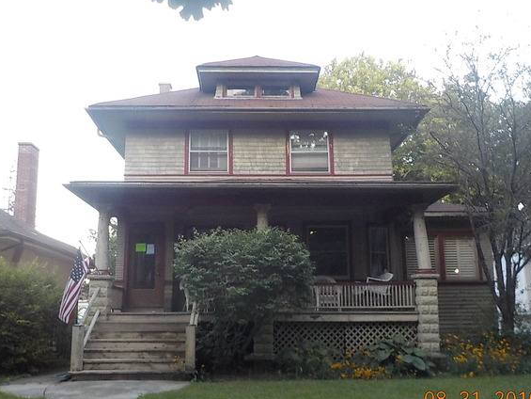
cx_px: 265
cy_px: 220
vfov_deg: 41.8
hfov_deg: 53.9
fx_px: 522
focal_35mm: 34
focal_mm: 4.1
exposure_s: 1/20
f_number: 3.3
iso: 400
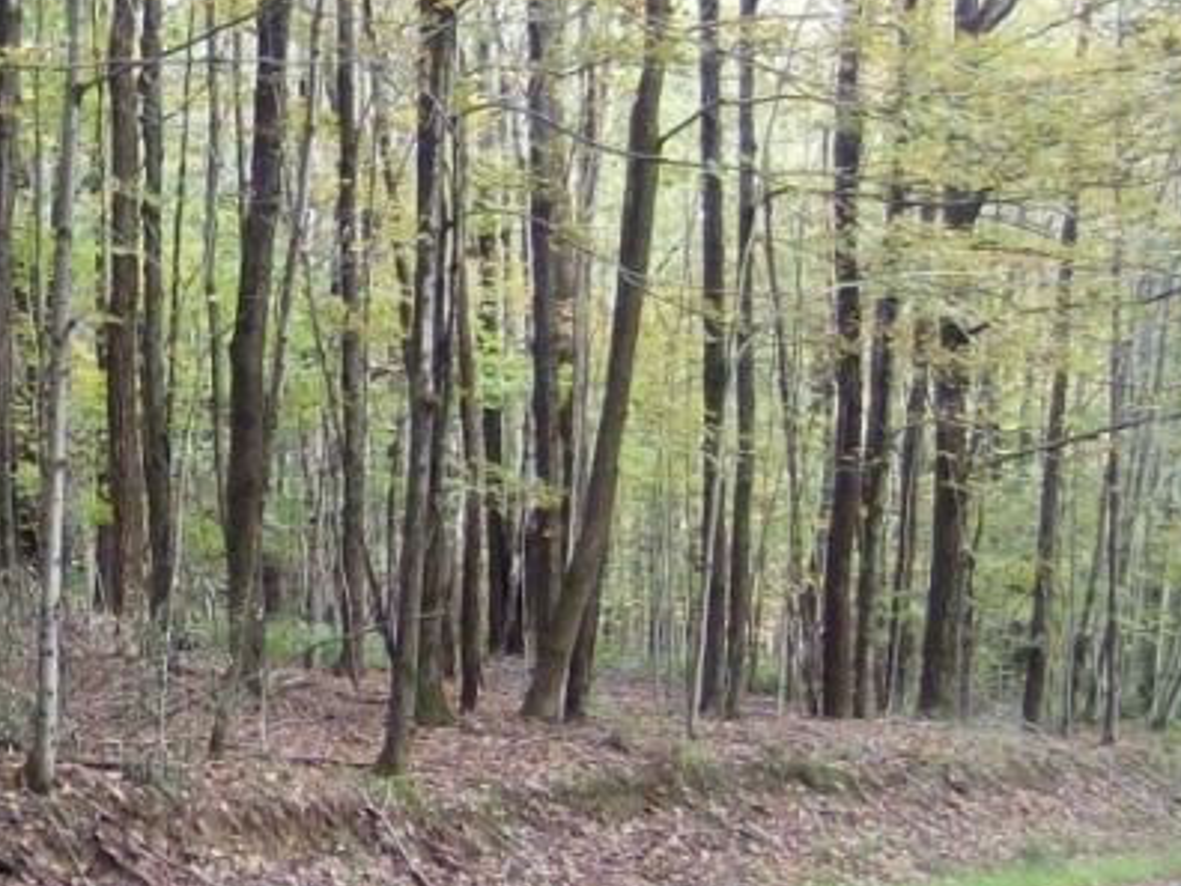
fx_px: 3173
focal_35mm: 93
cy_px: 430
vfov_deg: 15.9
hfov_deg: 19.9
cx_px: -215
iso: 161
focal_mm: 6
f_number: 2.8
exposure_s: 1/64
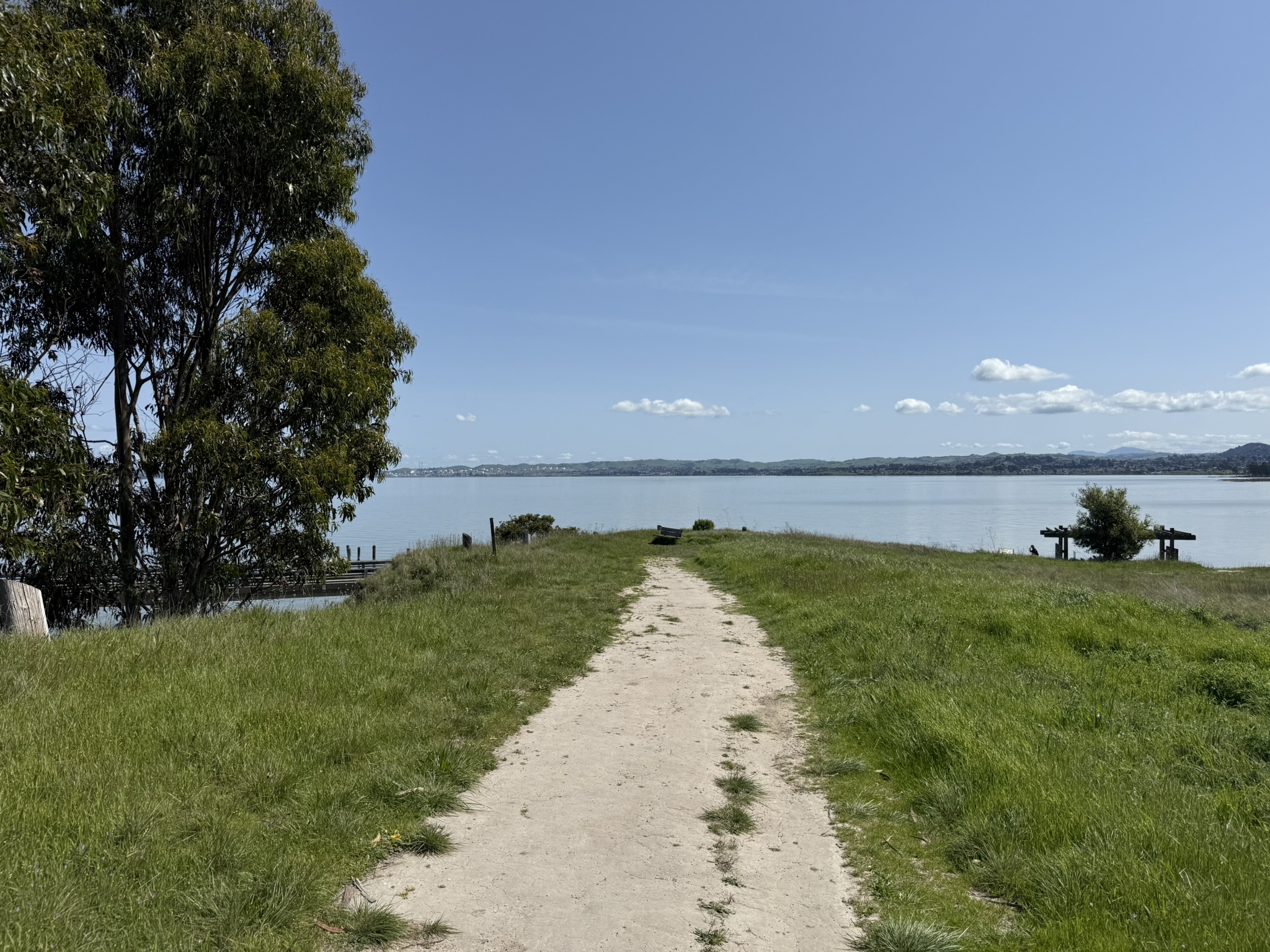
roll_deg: +0.5
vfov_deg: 56.8
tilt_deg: -0.3
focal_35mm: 24
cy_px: 476
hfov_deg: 71.6
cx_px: 635
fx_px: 881
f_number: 1.78
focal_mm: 6.76
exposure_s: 1/11905
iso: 80
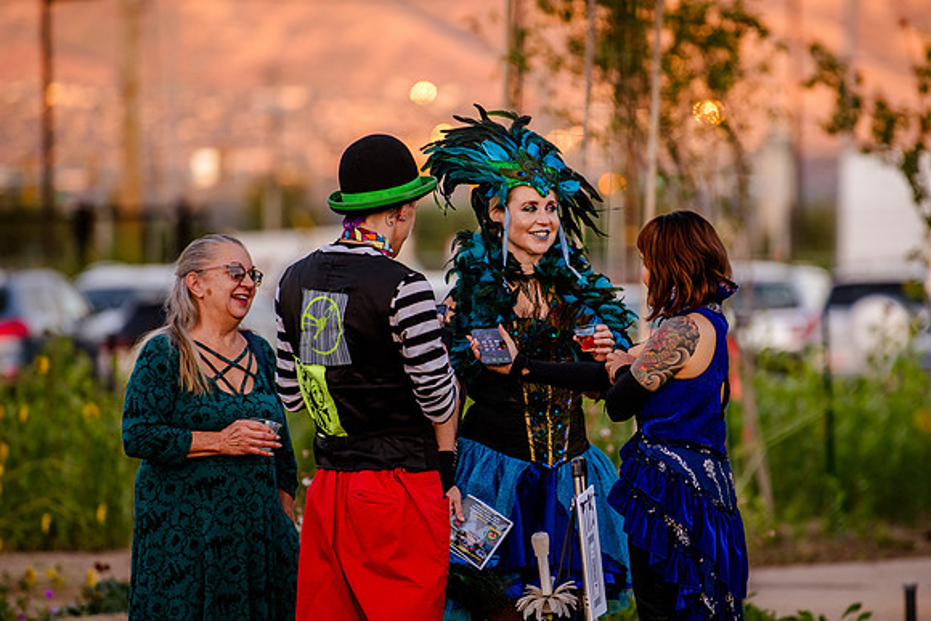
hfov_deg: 7.2
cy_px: 351
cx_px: 545
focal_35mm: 285
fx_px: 7379
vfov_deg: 4.8
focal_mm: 200
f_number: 2.8
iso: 400
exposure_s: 1/320
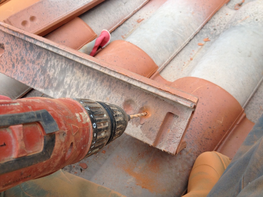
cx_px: 132
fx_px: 266
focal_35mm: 35
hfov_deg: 52.6
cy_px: 98
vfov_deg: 40.7
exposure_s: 1/120
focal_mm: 4.28
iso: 50
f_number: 2.4
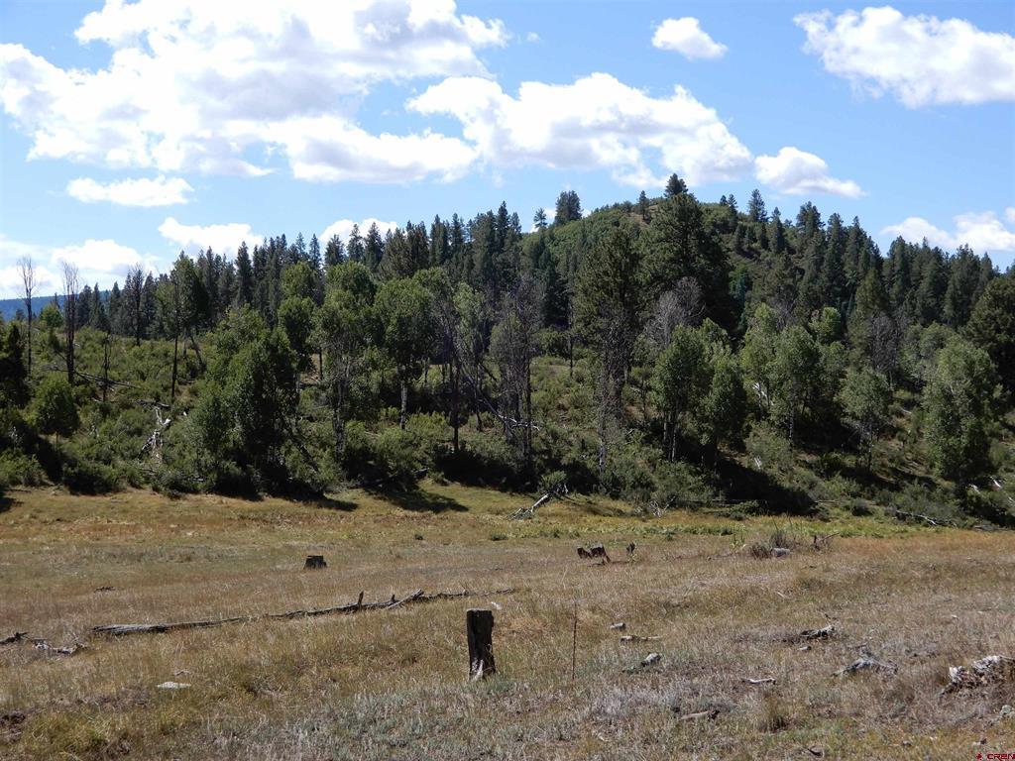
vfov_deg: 29.1
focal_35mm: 50
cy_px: 380
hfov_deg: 38.2
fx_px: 1466
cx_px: 508
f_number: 4
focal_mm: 8.9
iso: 80
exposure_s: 1/640
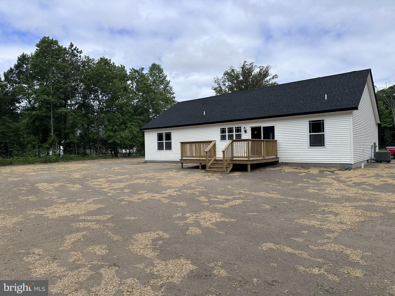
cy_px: 148
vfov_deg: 56.8
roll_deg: +0.1
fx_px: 274
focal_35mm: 24
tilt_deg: +0.5
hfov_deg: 71.6
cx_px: 198
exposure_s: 1/4545
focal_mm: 6.86
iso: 80
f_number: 1.78
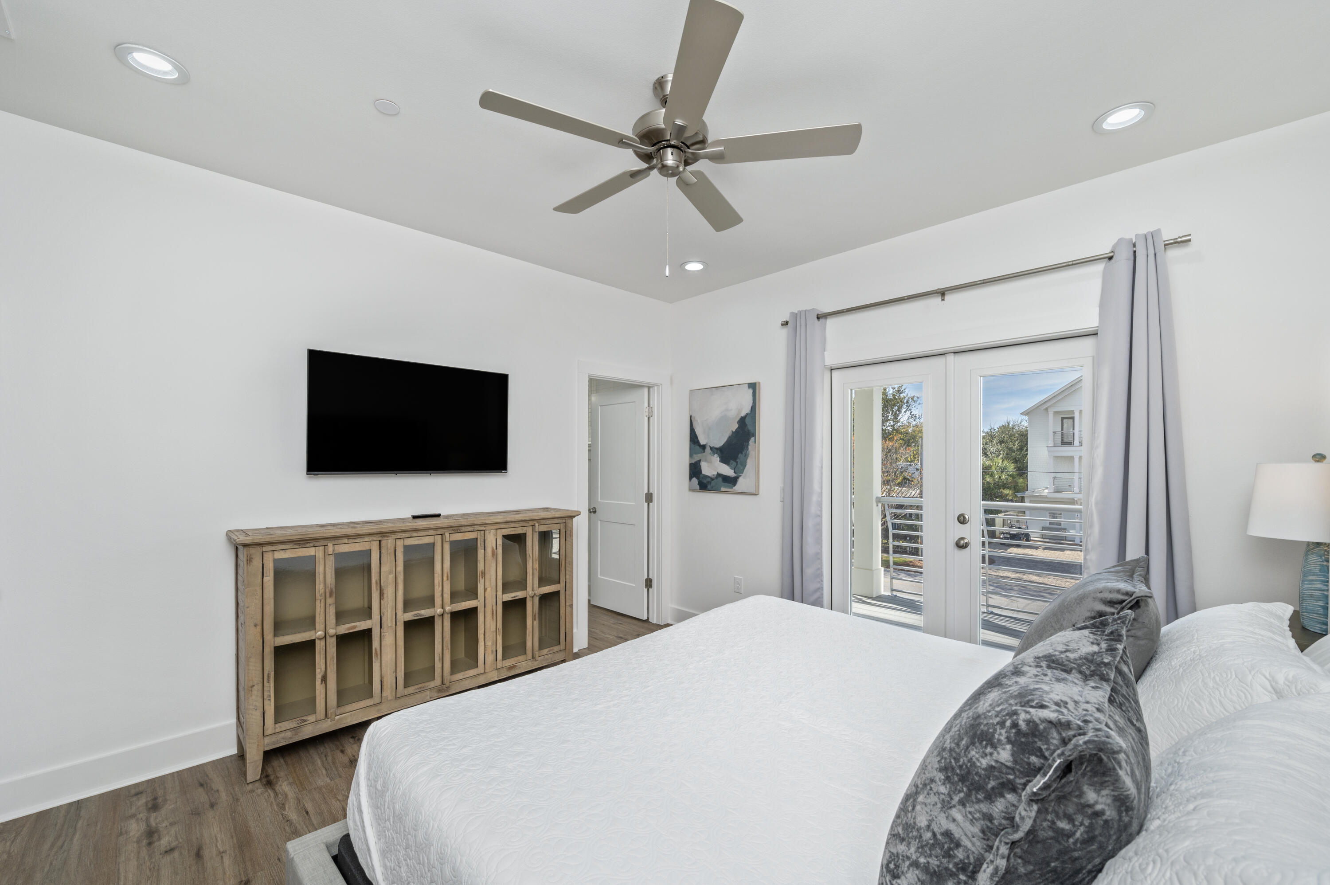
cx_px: 665
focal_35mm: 14
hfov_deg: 104.3
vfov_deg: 81.1
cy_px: 442
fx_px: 517
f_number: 9
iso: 320
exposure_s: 1/60
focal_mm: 14
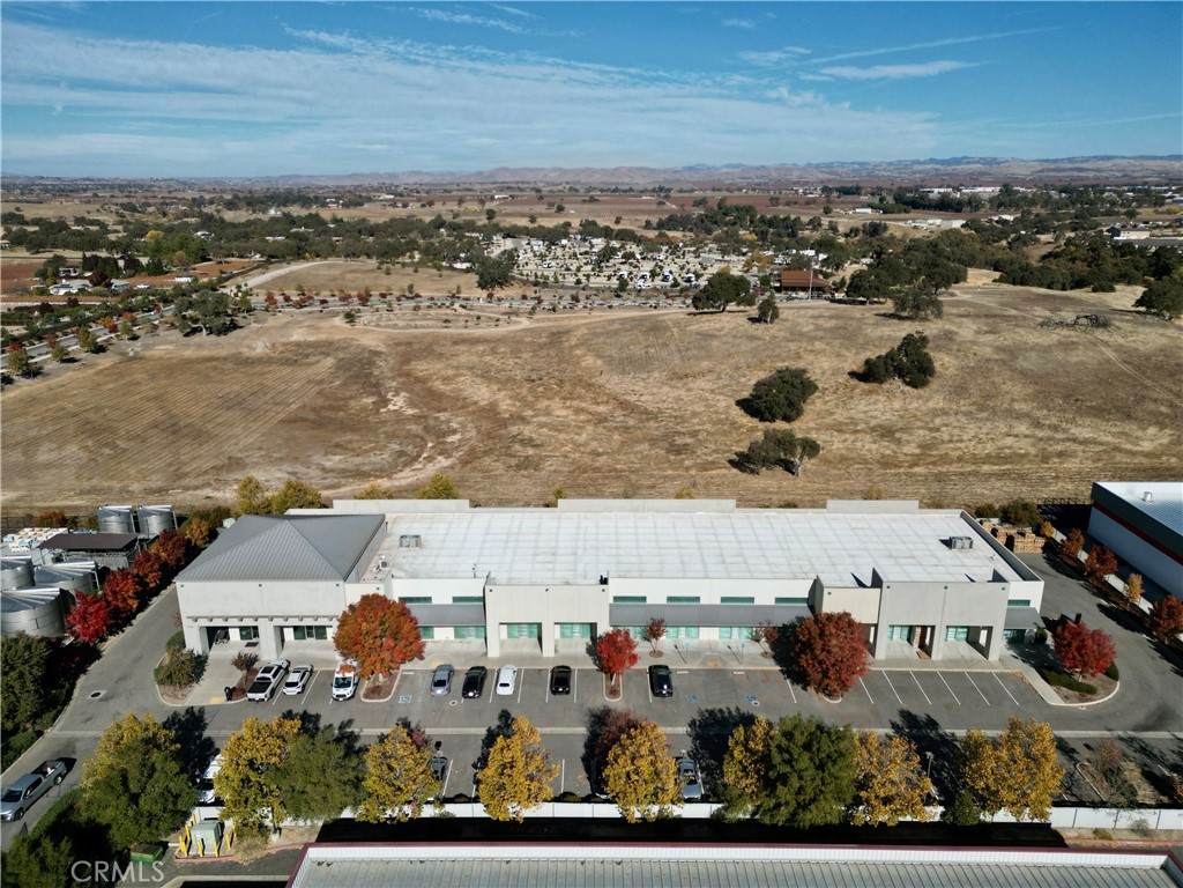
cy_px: 444
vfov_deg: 56.8
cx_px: 592
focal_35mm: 24
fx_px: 820
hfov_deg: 71.6
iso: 140
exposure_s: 1/8000
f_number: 1.7
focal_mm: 6.72
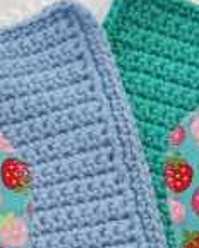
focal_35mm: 112
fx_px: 825
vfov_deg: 16.3
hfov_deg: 13.7
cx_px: 69
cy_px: 313
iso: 50
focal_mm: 4.32
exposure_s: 1/252
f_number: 2.4
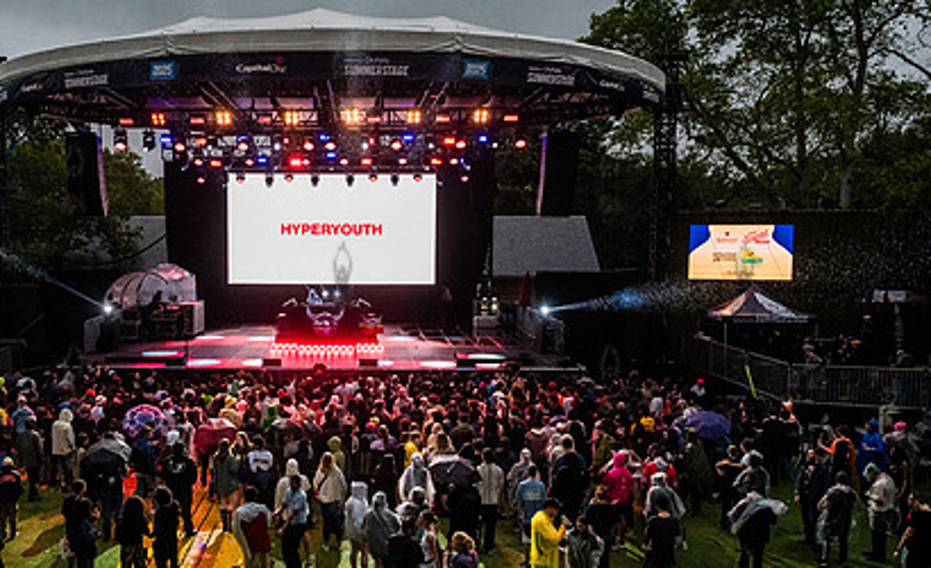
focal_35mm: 35
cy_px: 315
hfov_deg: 54.9
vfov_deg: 35.6
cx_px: 341
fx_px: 882
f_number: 3.5
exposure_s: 1/1600
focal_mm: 24
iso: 5000
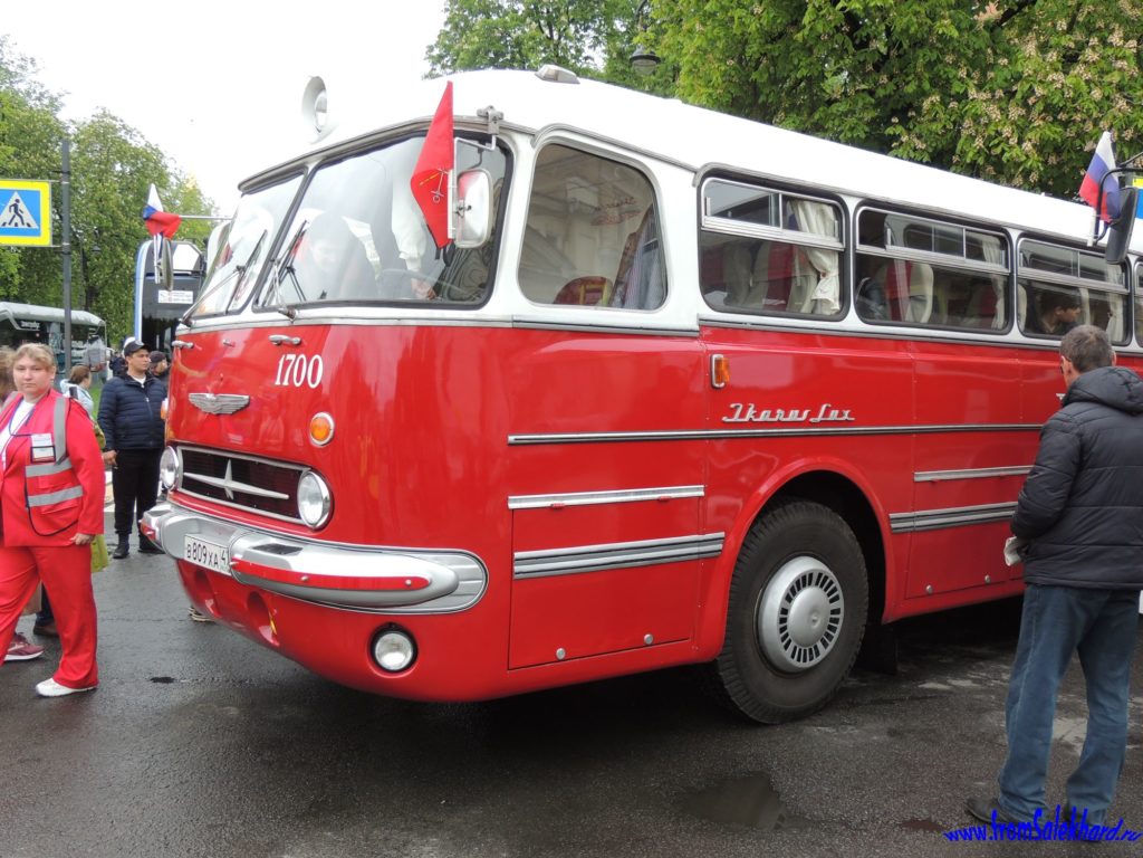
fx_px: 1090
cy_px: 429
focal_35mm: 33
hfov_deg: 55.4
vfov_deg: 42.9
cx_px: 572
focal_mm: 5.8
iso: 100
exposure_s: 1/125
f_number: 3.2
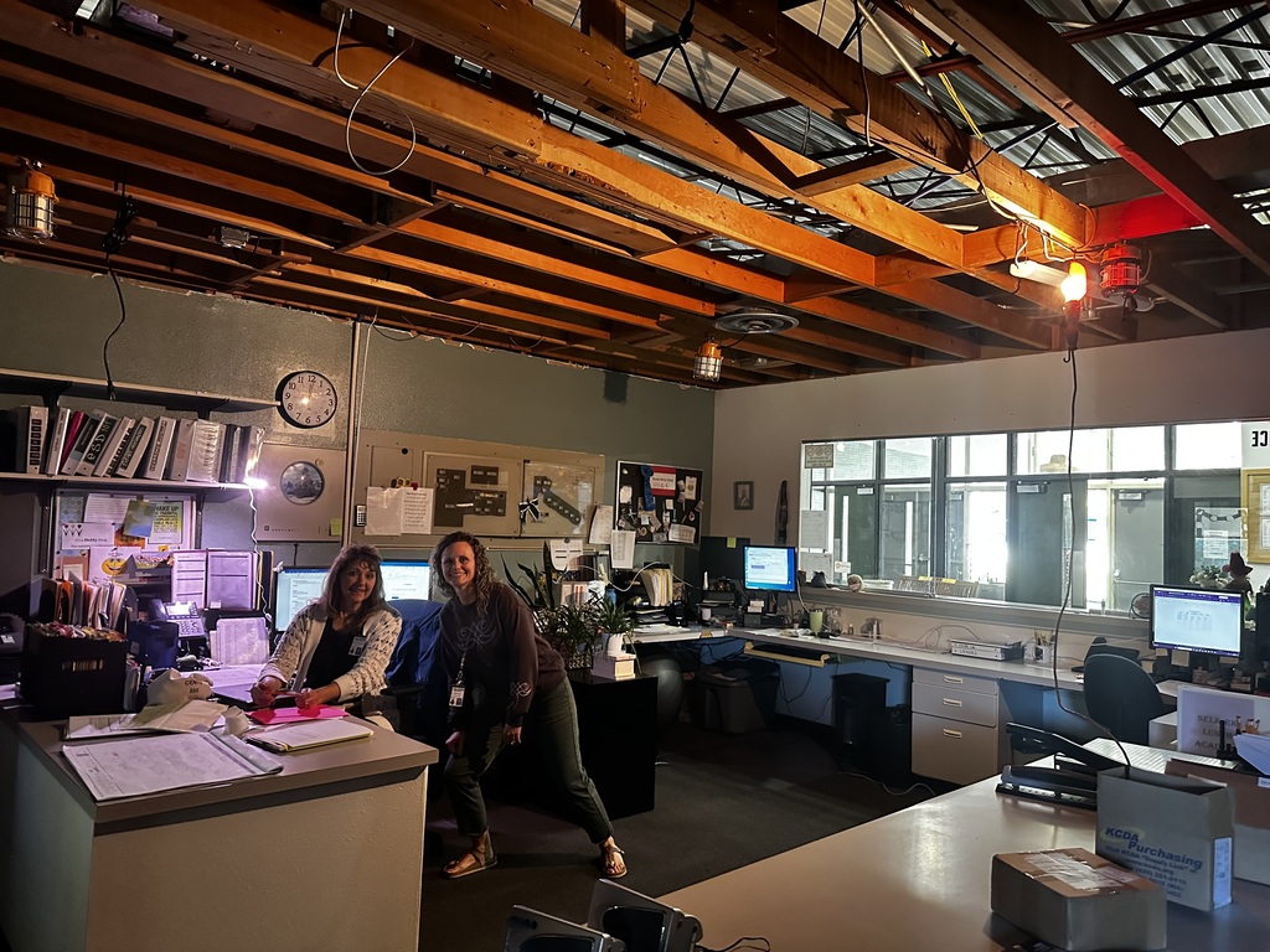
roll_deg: -2.1
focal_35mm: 24
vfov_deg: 56.8
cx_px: 635
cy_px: 476
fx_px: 881
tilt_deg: +3.0
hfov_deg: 71.6
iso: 800
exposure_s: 1/60
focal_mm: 6.86
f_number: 1.78
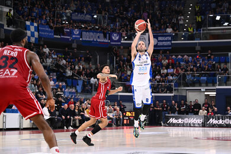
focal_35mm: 70
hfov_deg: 28.8
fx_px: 449
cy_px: 77
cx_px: 116
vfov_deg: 19.5
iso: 2000
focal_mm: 70
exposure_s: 1/1600
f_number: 3.2
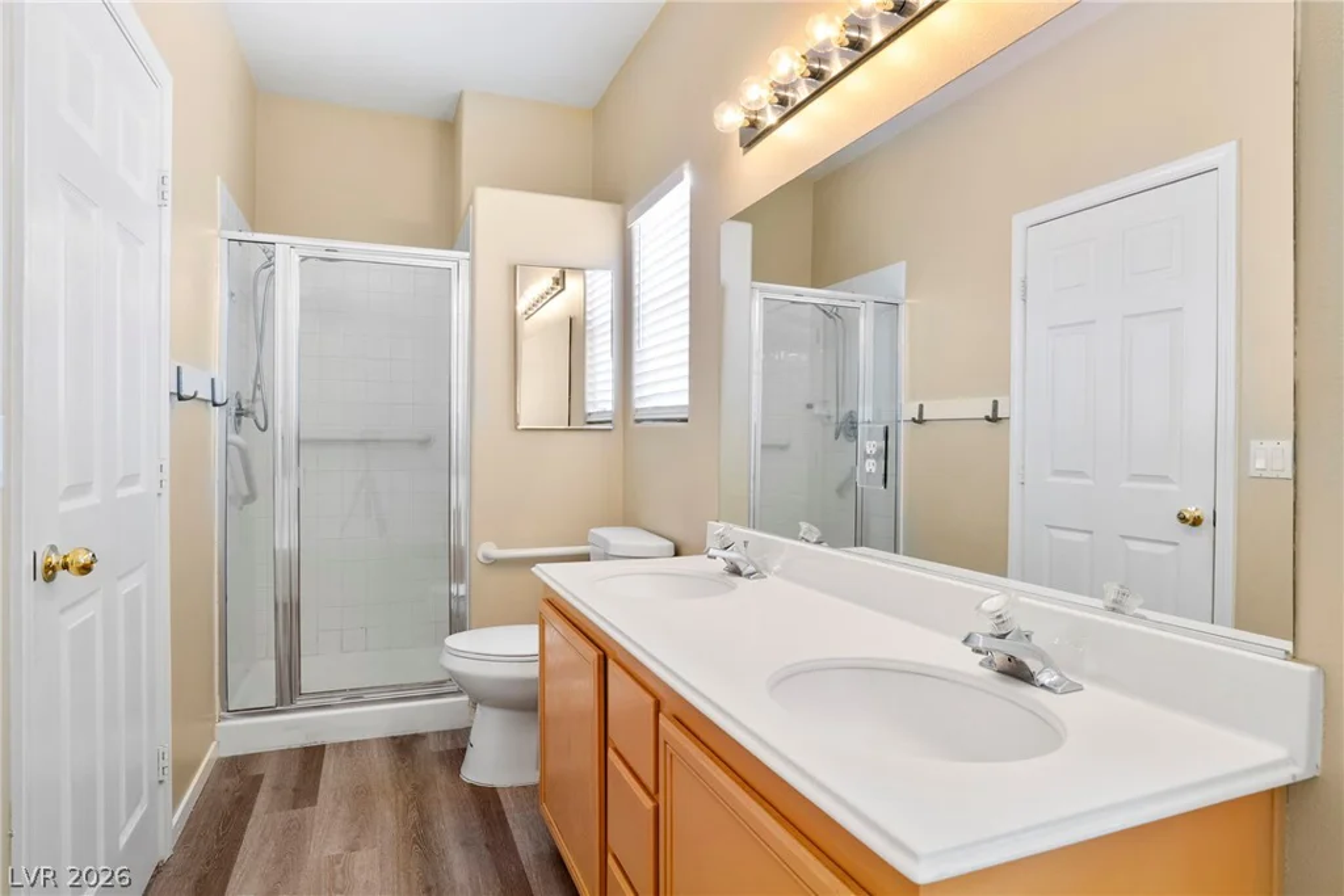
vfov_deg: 61.9
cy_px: 448
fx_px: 747
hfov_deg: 84.0
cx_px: 672
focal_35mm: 20
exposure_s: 1/2
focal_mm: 20
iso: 800
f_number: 9
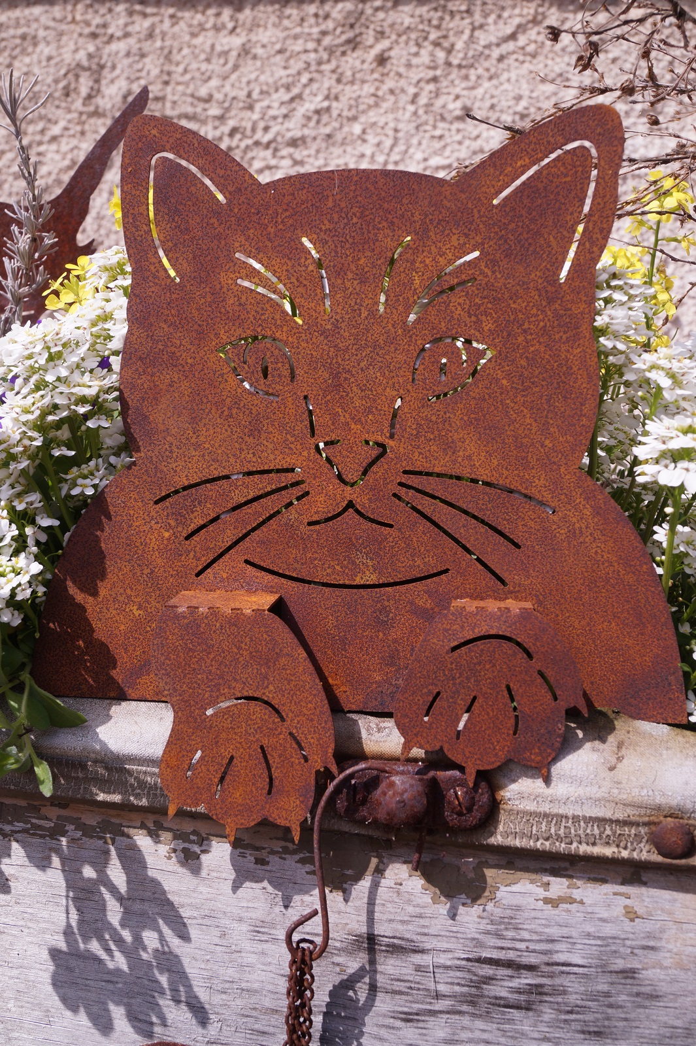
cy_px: 523
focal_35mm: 39
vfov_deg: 49.6
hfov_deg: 34.2
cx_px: 348
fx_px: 1132
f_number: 9
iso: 100
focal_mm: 26
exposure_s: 1/250
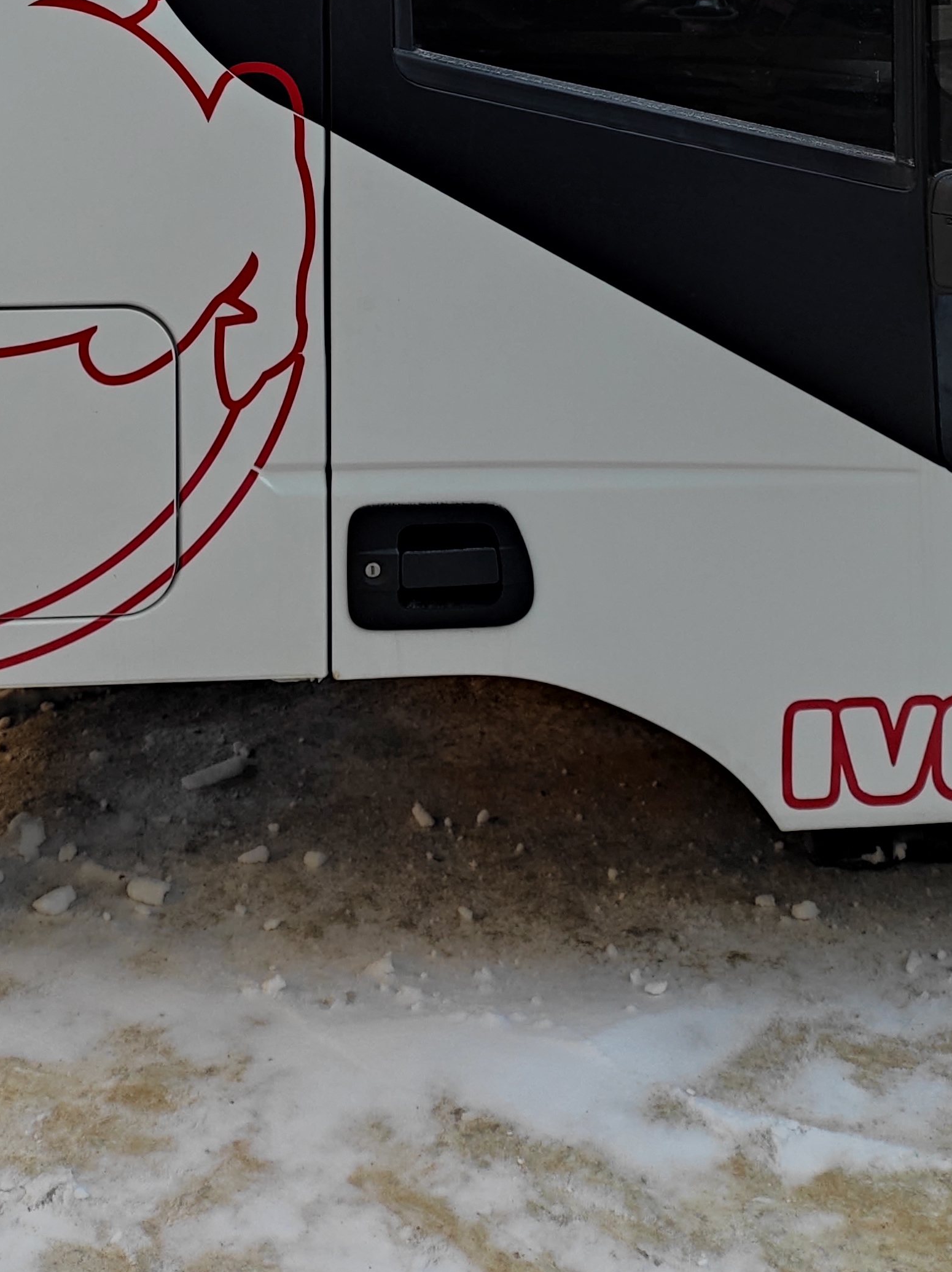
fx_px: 2056
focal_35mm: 56
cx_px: 485
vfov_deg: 30.6
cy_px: -136
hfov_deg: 26.1
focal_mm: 5.43
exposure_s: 1/100
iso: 111
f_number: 1.89
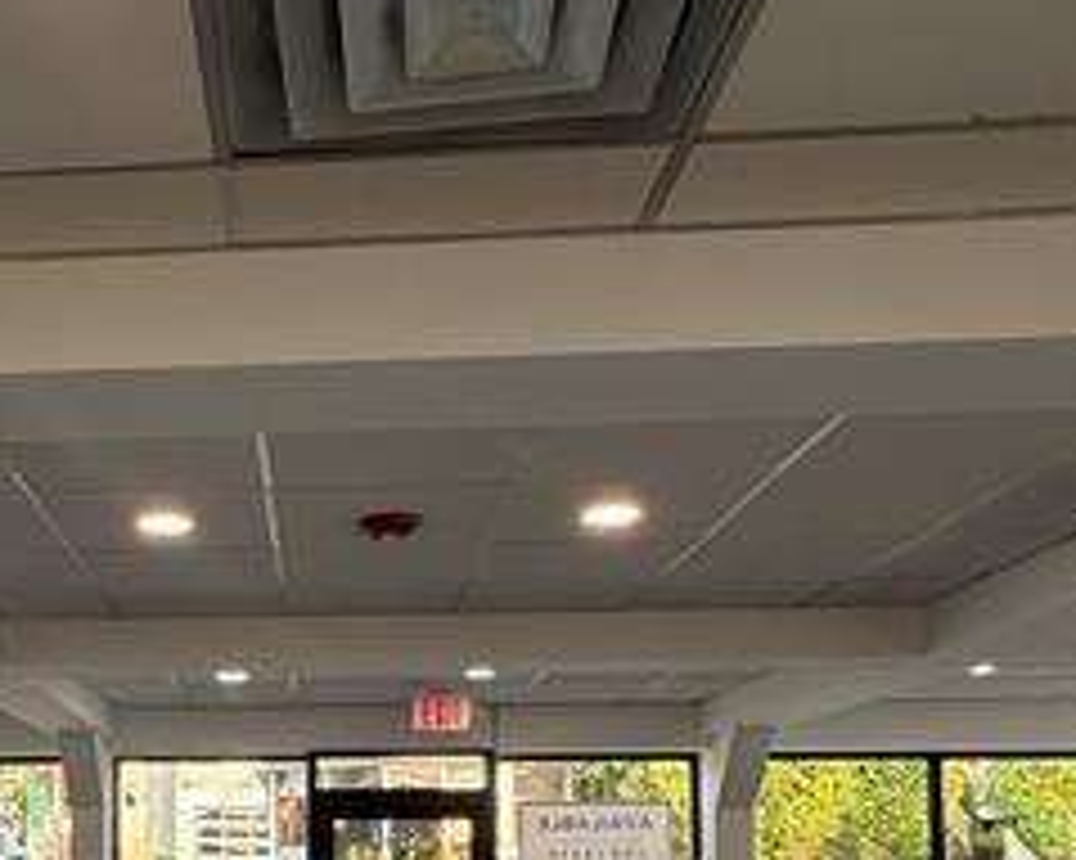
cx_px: 171
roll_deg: -0.3
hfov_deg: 39.8
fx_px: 1401
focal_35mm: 44
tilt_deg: +4.0
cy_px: 792
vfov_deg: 32.3
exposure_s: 1/120
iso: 100
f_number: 2.2
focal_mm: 2.22
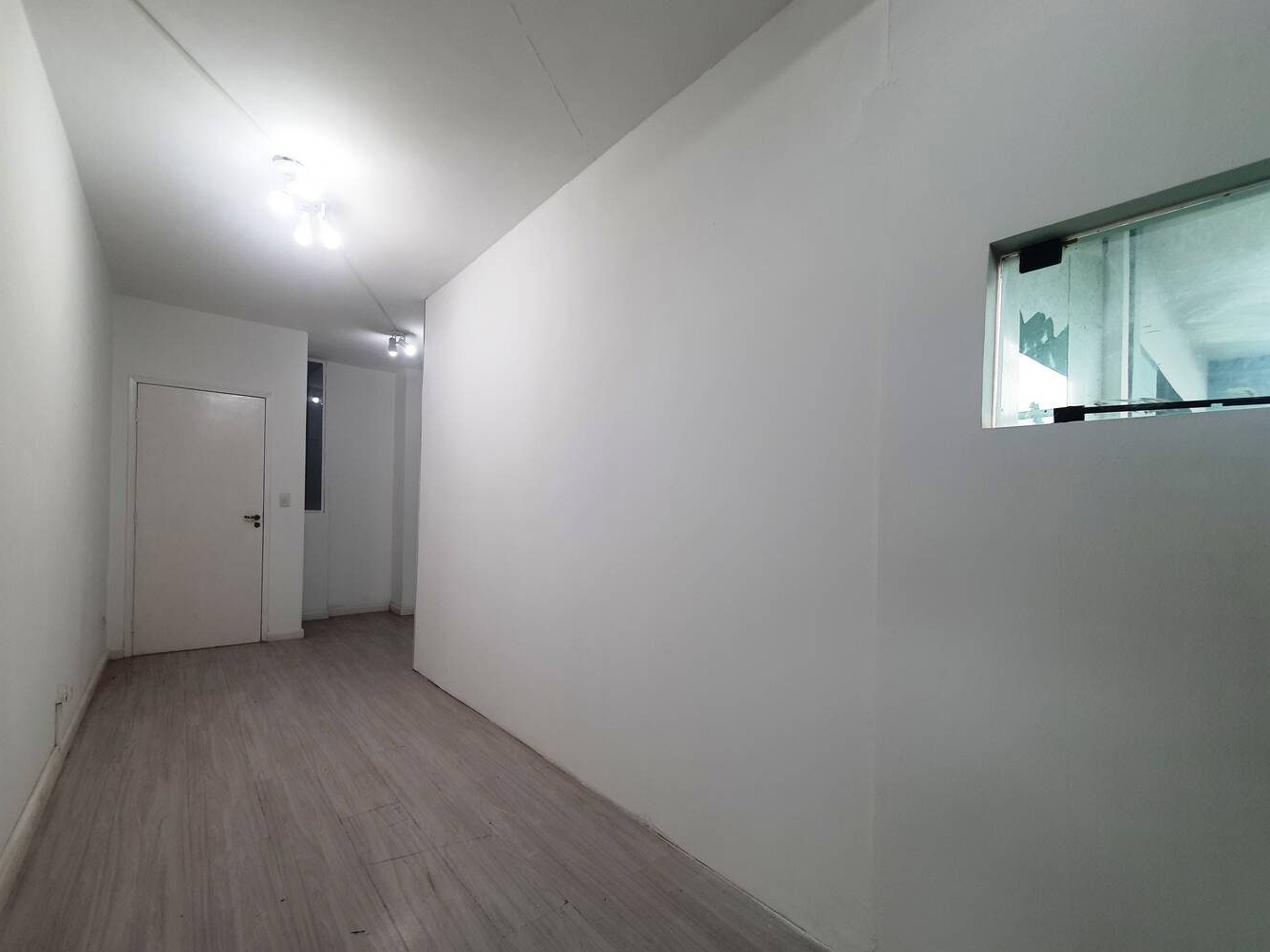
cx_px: 602
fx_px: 514
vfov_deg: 85.6
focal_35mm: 14
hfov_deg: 102.0
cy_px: 497
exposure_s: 1/60
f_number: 2.2
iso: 64
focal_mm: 1.8
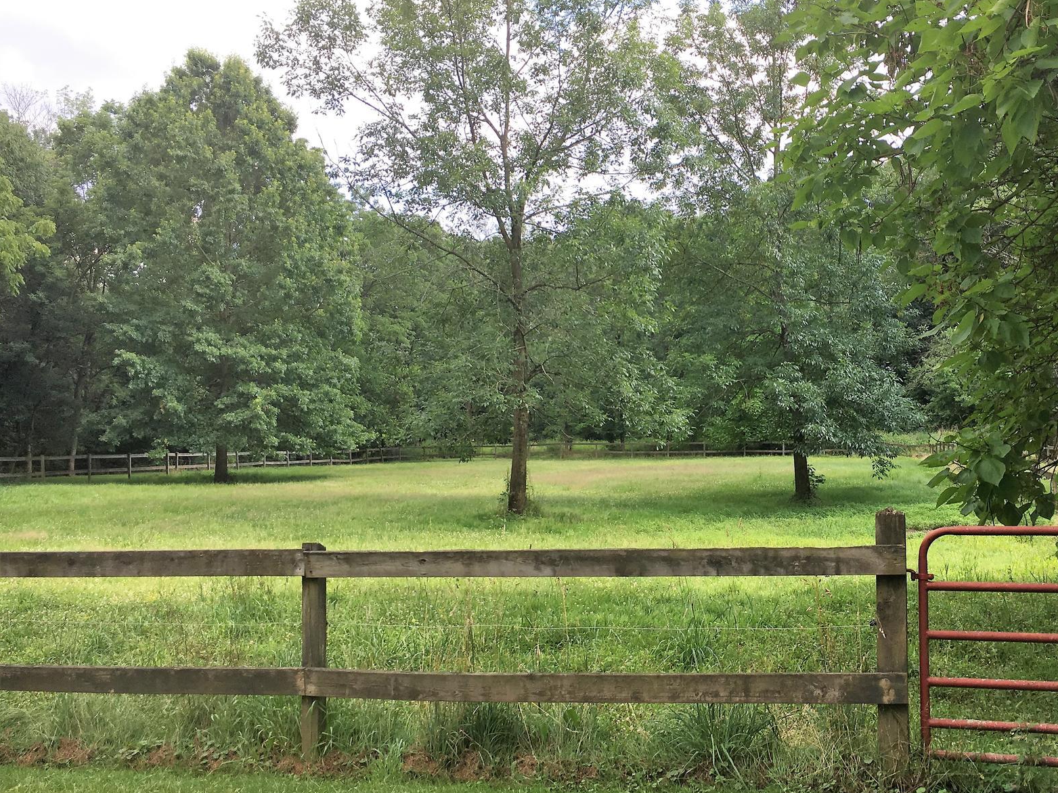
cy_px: 406
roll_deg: +0.2
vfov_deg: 37.7
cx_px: 691
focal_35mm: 38
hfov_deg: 48.3
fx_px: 1161
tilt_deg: +2.1
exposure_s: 1/377
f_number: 2.2
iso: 25
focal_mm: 4.15
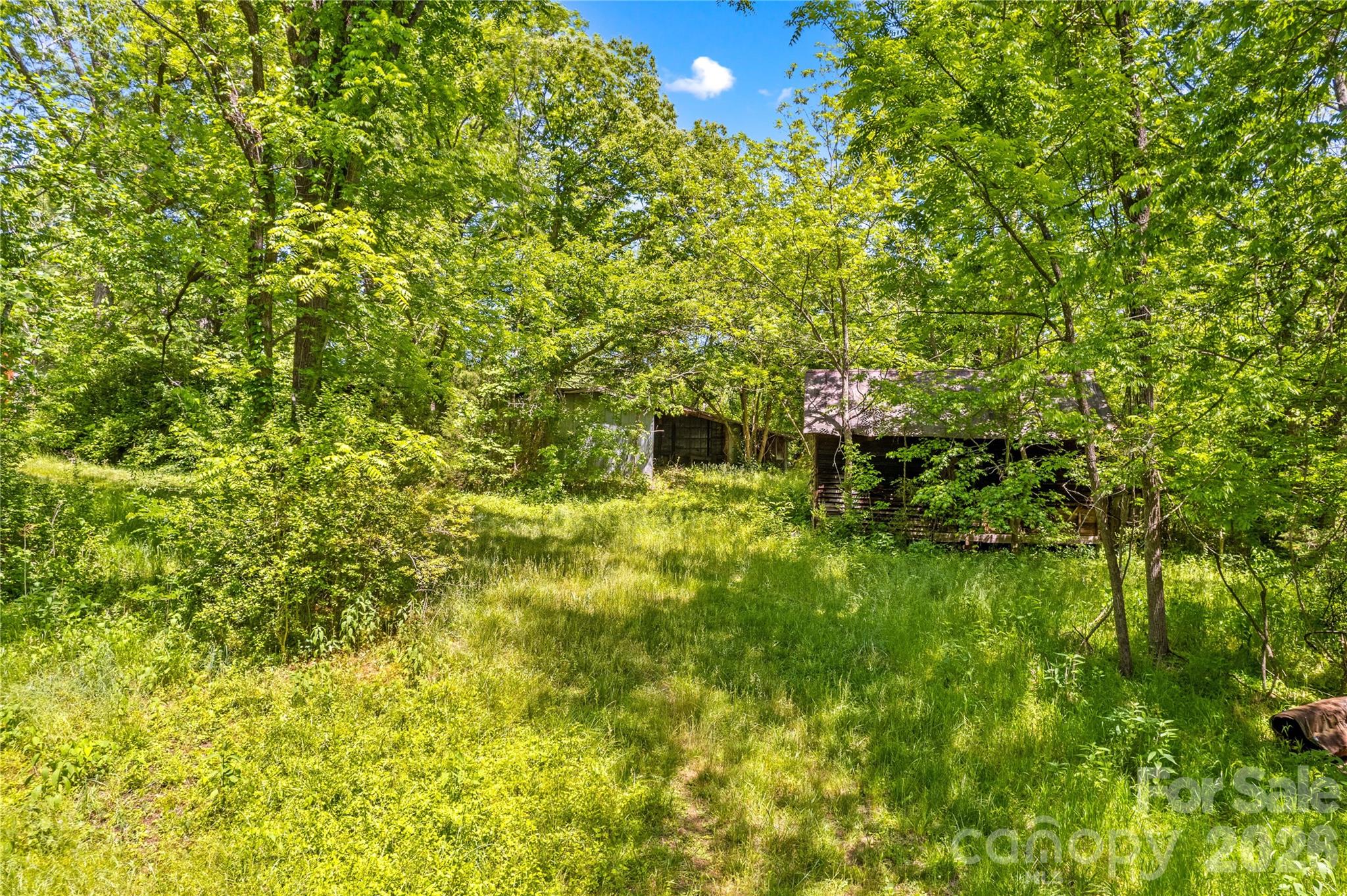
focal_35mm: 22
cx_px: 674
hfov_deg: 78.6
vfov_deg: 57.2
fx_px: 823
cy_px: 448
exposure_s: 1/320
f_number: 2.8
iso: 100
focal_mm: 8.38
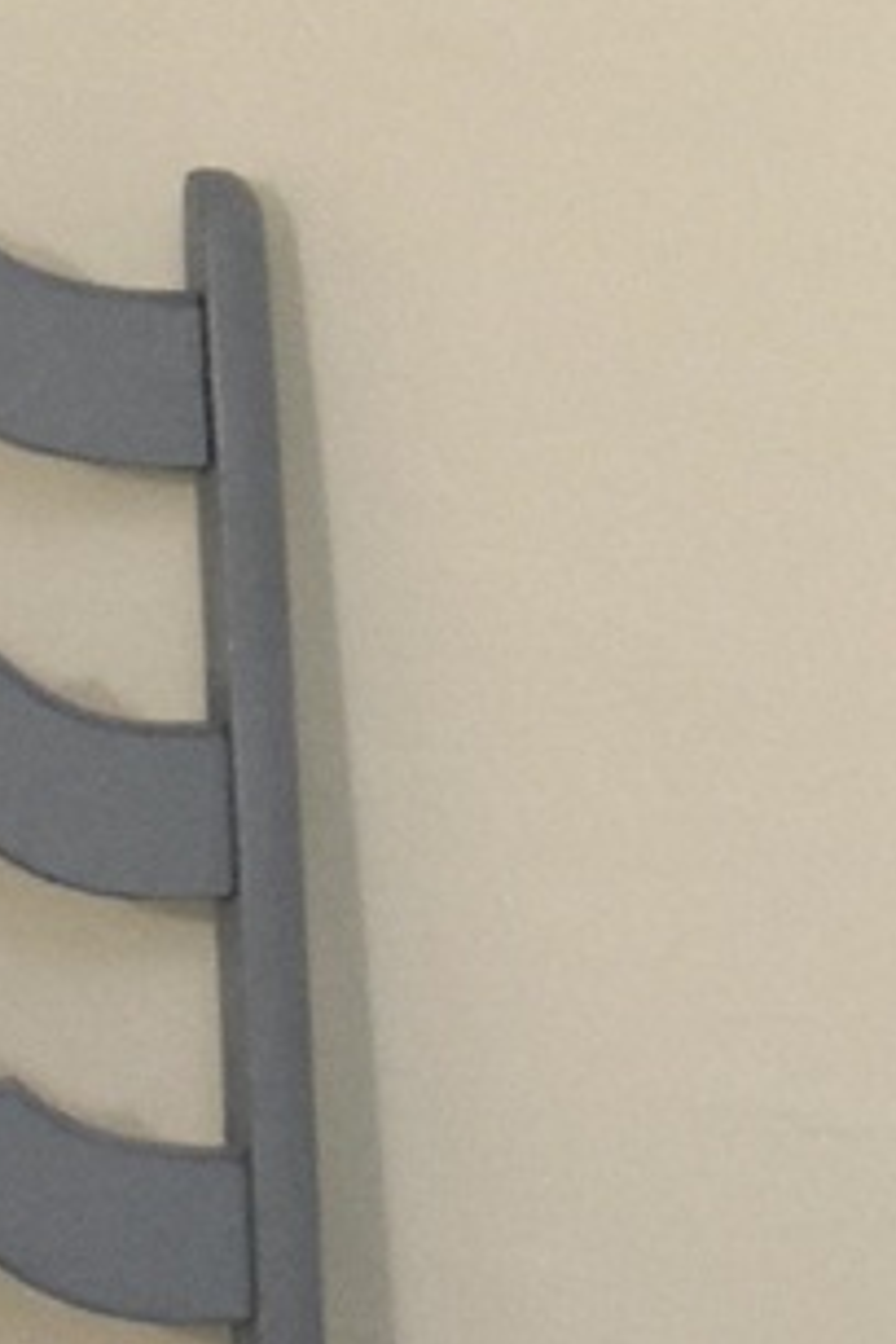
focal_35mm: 260
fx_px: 9697
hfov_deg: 5.3
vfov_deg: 7.9
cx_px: 896
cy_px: -123
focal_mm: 23
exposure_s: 1/60
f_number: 4
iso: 1400
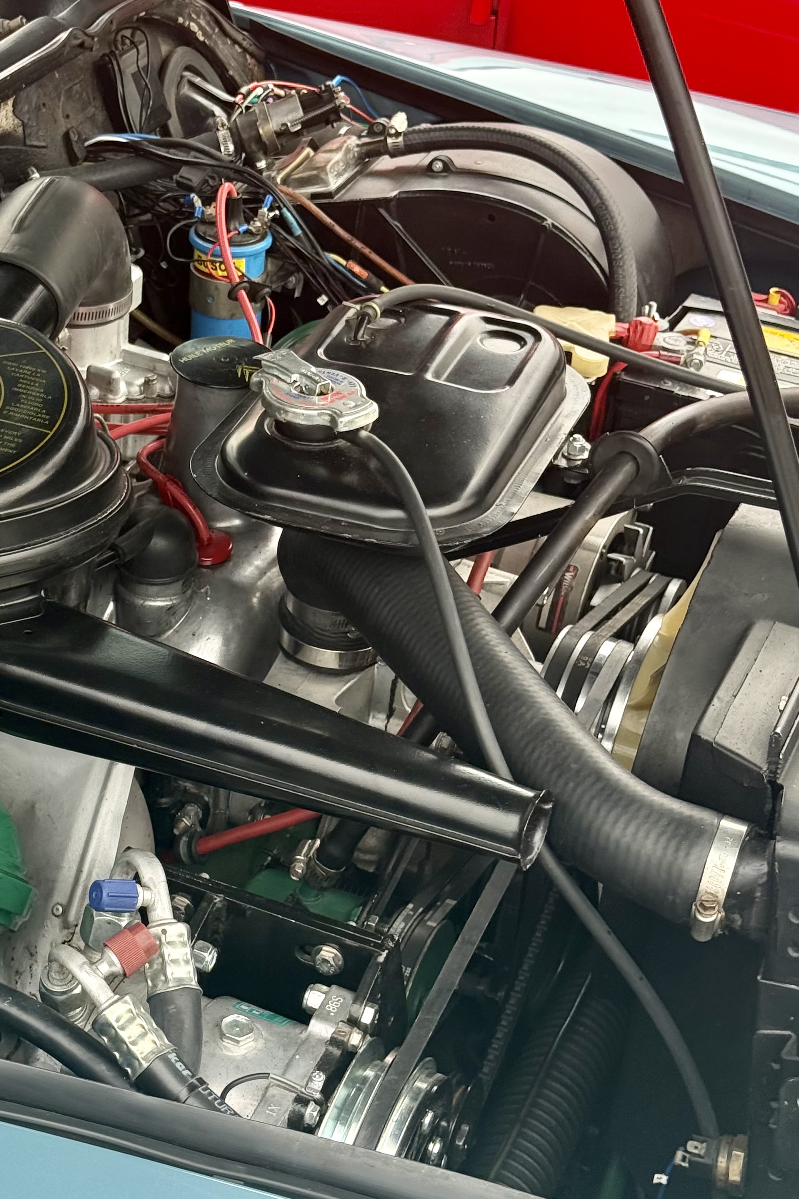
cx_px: 234
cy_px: 587
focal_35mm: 70
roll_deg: -3.9
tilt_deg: -29.0
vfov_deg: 28.8
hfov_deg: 19.4
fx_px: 2331
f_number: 1.78
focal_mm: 6.76
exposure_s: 1/293
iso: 100
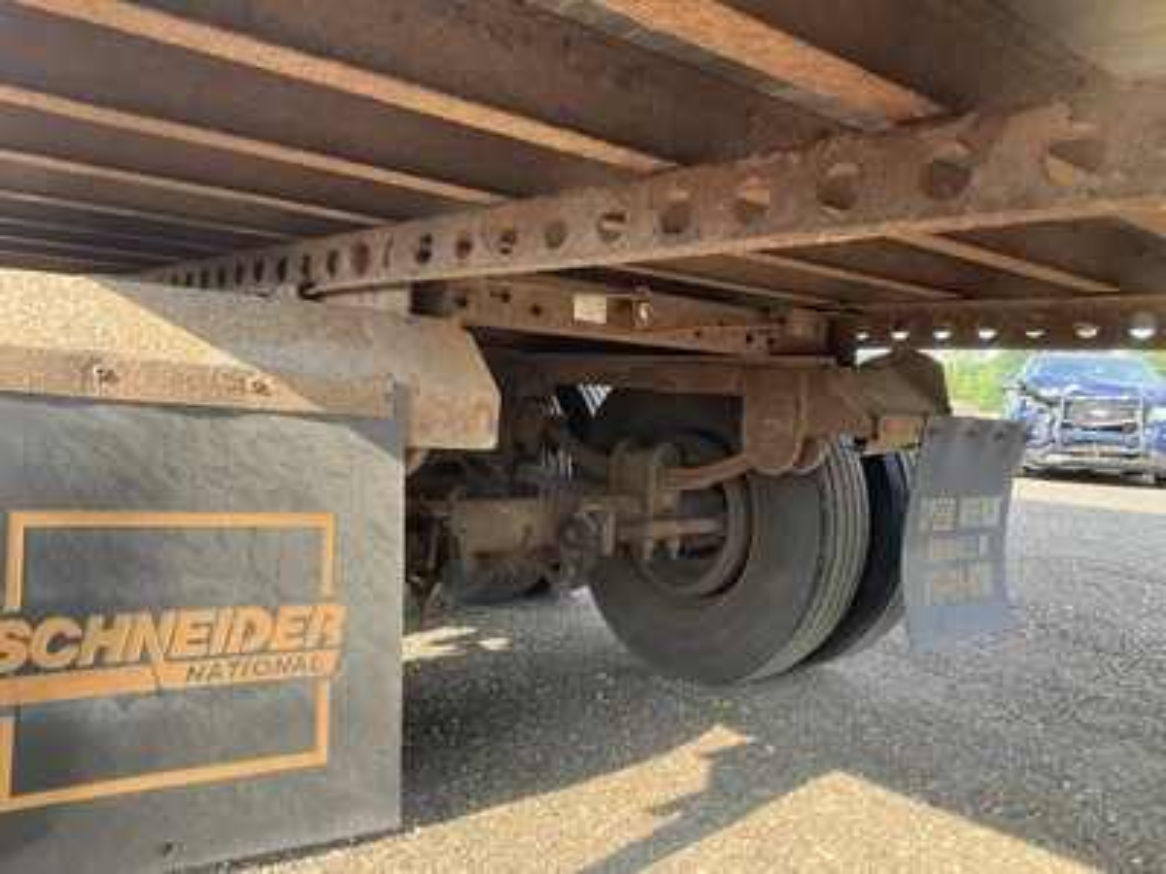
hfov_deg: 61.7
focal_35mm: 29
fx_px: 977
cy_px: 437
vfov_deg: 48.2
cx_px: 583
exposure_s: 1/151
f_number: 1.8
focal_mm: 3
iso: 32
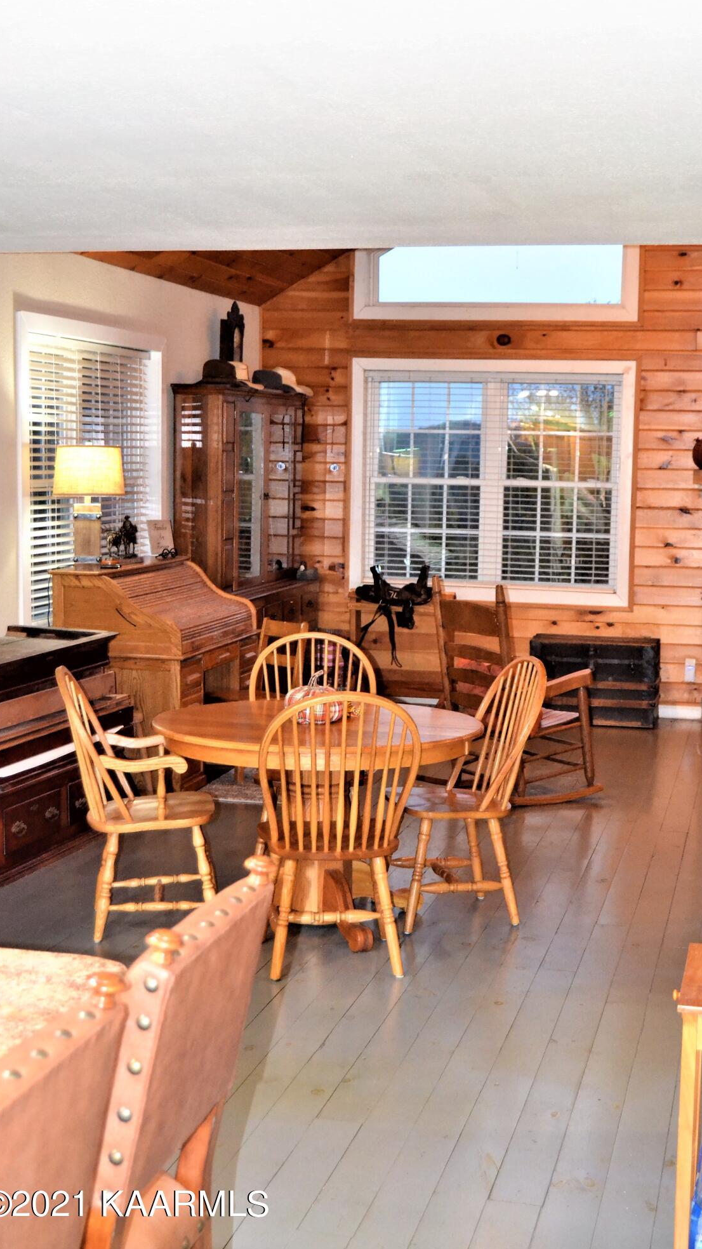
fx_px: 1640
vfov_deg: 41.7
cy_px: 627
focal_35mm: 50
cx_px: 405
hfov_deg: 24.1
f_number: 4.2
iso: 2800
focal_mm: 31
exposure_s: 1/60
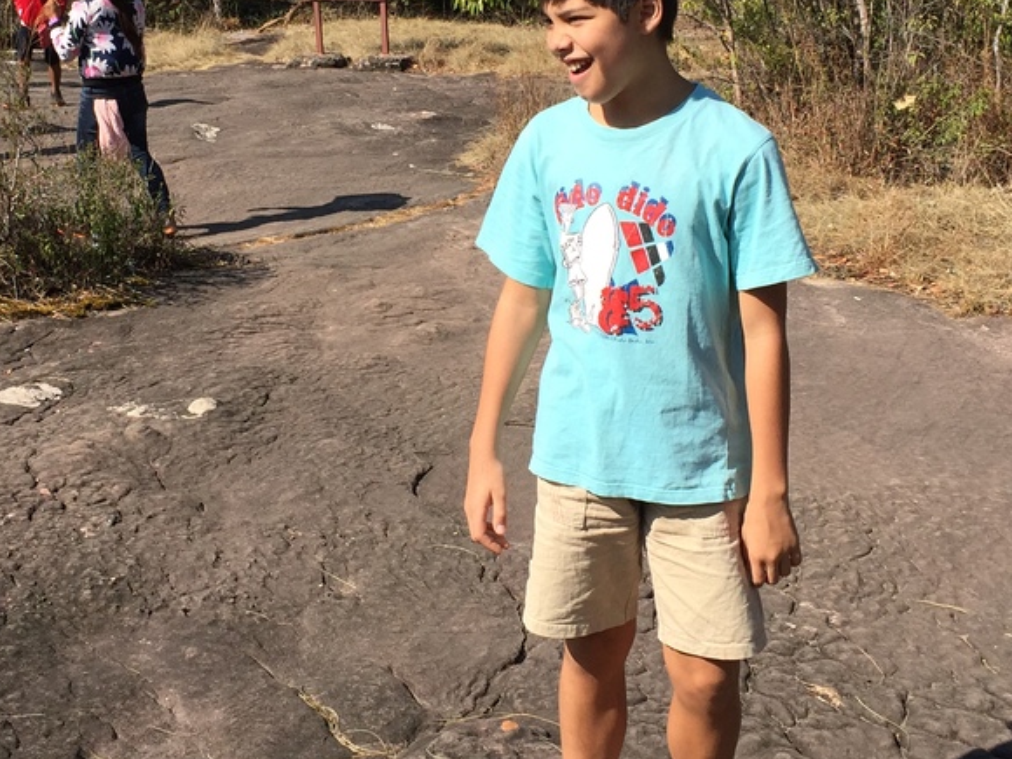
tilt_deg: -15.4
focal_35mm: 60
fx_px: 1754
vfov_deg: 24.2
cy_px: 213
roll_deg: +0.4
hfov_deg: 32.1
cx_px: 414
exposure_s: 1/1980
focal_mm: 4.15
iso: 32
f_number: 2.2
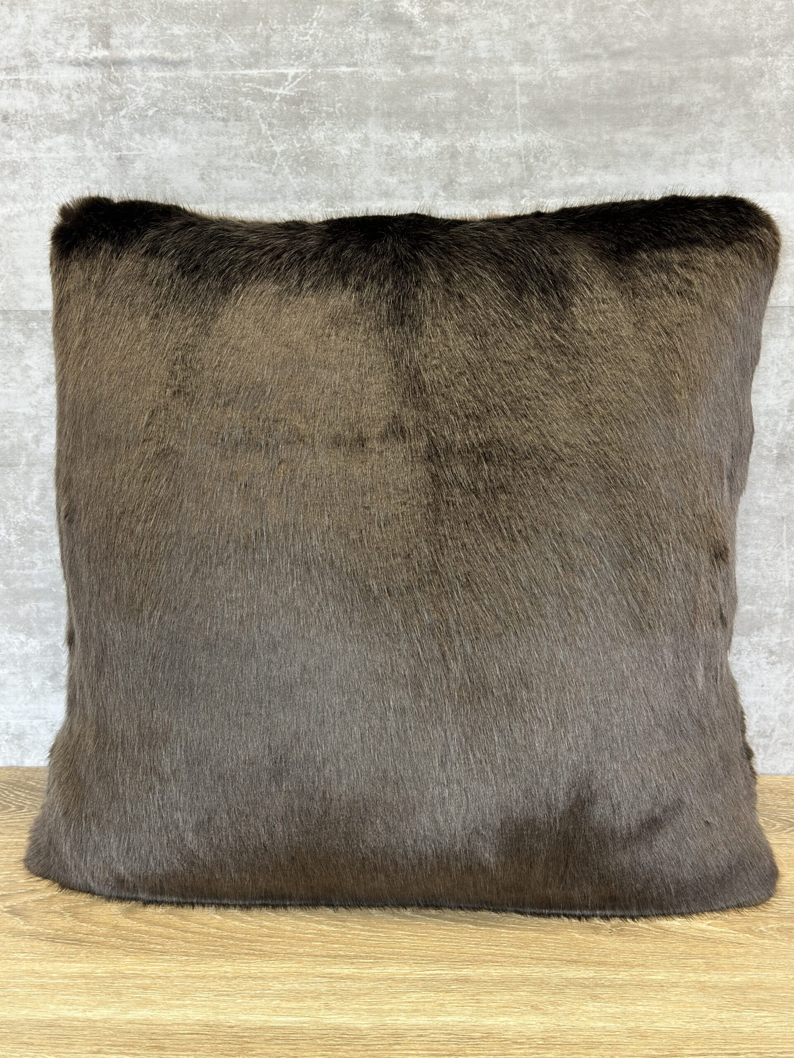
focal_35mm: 48
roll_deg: +0.9
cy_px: 529
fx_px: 1468
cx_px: 397
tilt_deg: -16.0
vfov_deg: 39.7
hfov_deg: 30.3
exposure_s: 1/60
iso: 80
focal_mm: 6.86
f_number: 1.78
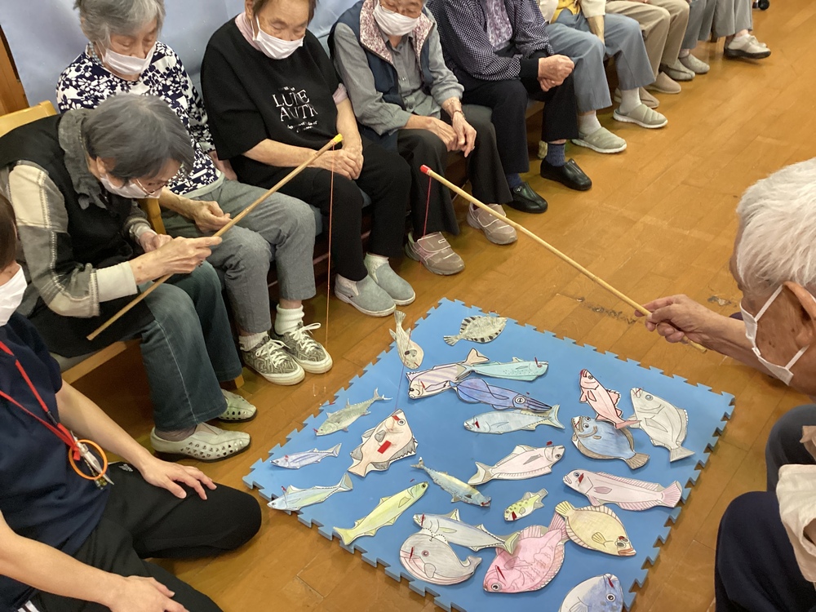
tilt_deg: -35.0
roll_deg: +5.1
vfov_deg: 45.4
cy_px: 306
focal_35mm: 31
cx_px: 408
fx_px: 731
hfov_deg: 58.4
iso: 250
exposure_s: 1/40
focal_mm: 3.3
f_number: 2.4
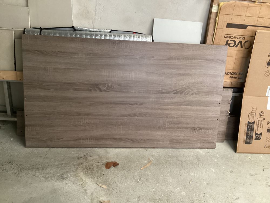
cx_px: 135
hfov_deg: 58.4
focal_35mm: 31
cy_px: 102
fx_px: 242
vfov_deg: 45.4
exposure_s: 1/60
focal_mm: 3.3
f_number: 2.4
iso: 320
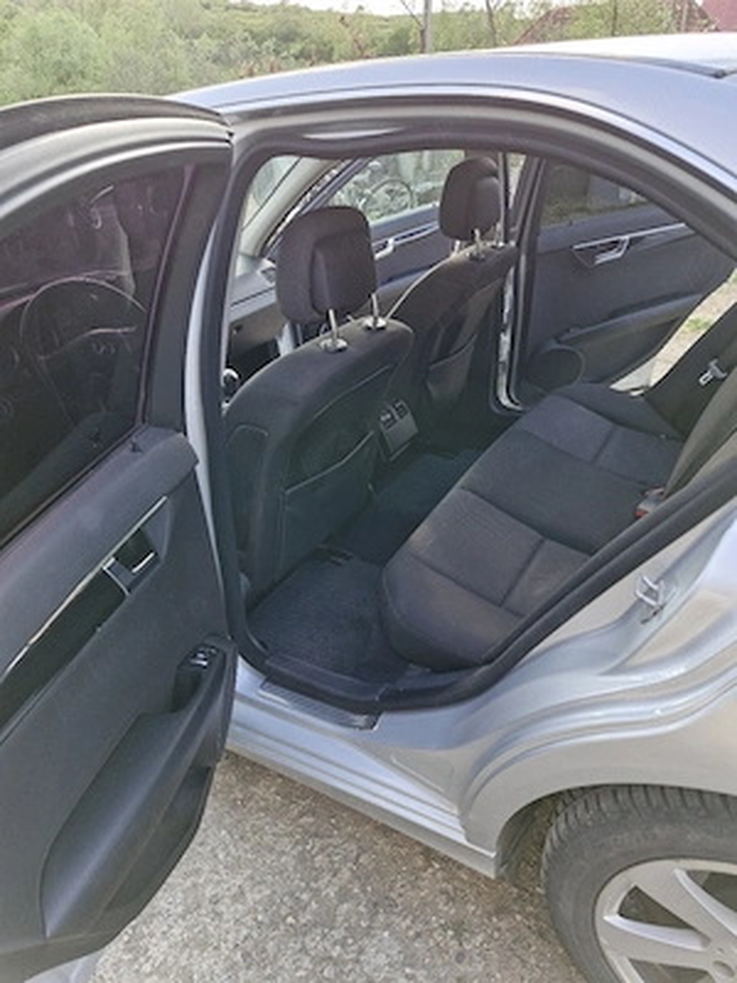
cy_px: 492
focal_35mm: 23
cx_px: 368
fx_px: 653
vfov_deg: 73.9
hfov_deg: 58.9
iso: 80
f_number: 1.8
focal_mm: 5.54
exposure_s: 1/182
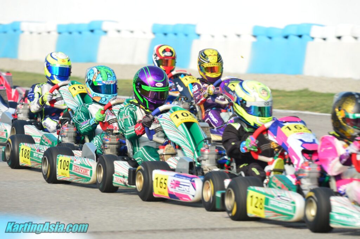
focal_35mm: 300
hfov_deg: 6.9
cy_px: 120
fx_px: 2998
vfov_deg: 4.6
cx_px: 180
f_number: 8
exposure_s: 1/320
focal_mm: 300
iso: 200
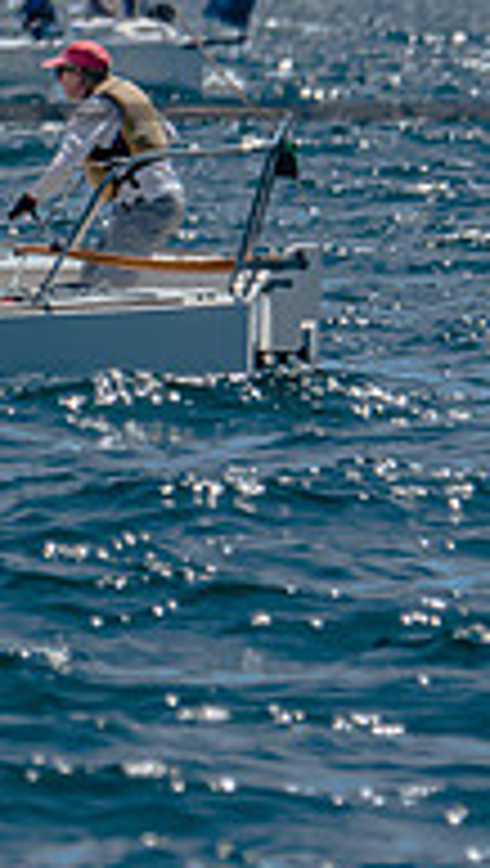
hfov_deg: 0.7
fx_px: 37996
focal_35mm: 1650
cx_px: -458
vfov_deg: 1.3
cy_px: 386
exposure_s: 1/2000
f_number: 5.6
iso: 200
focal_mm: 290
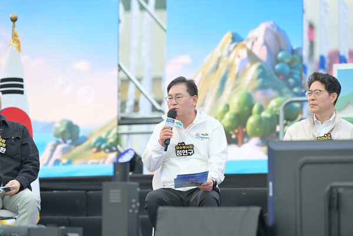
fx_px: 1962
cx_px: 176
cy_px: 118
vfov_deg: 6.9
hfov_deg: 10.3
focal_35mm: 200
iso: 125
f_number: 4
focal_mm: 200
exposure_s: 1/200
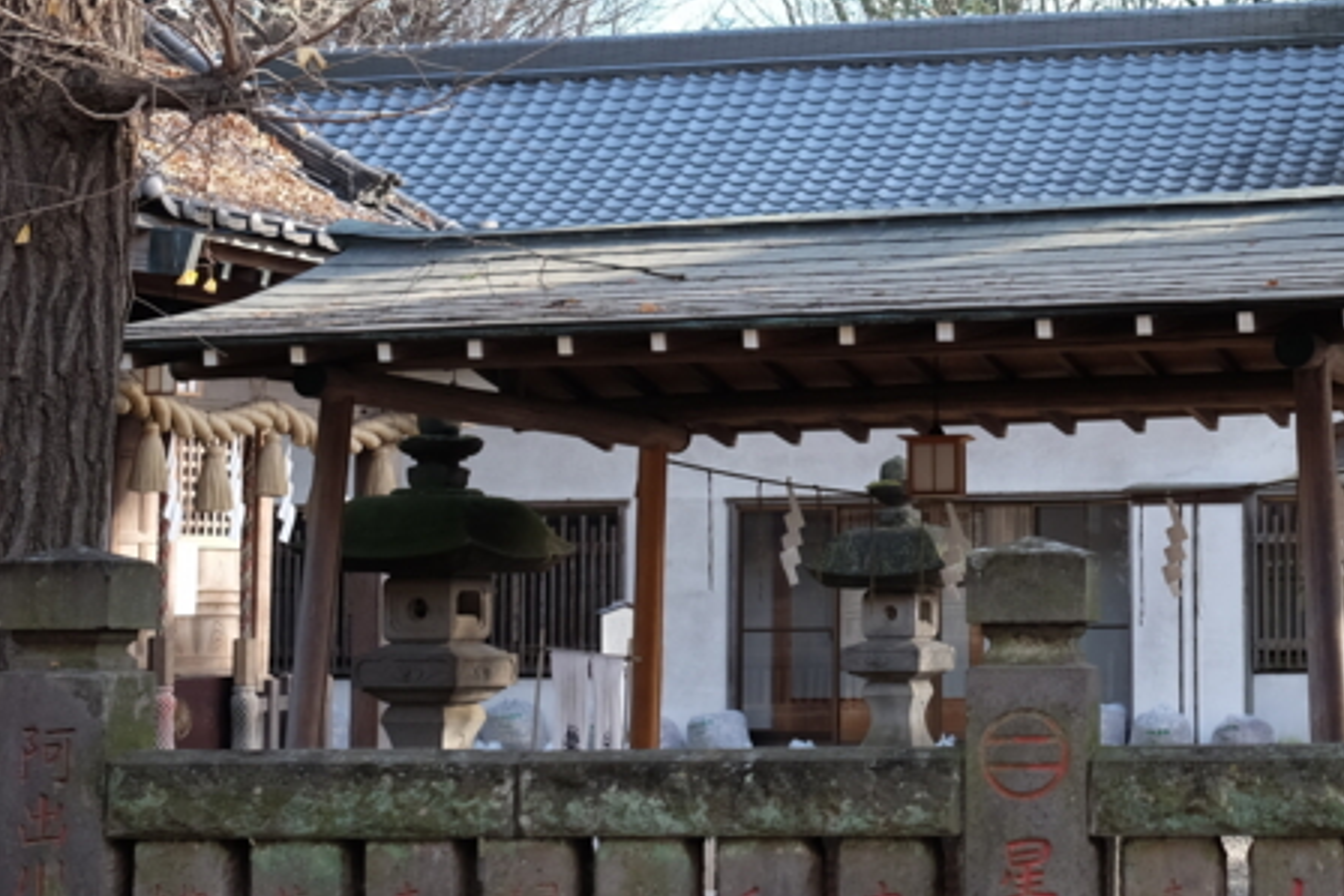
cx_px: 1314
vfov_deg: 17.1
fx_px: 2987
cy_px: 364
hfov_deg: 24.3
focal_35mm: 80
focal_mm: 23
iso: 200
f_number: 4
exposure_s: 1/140
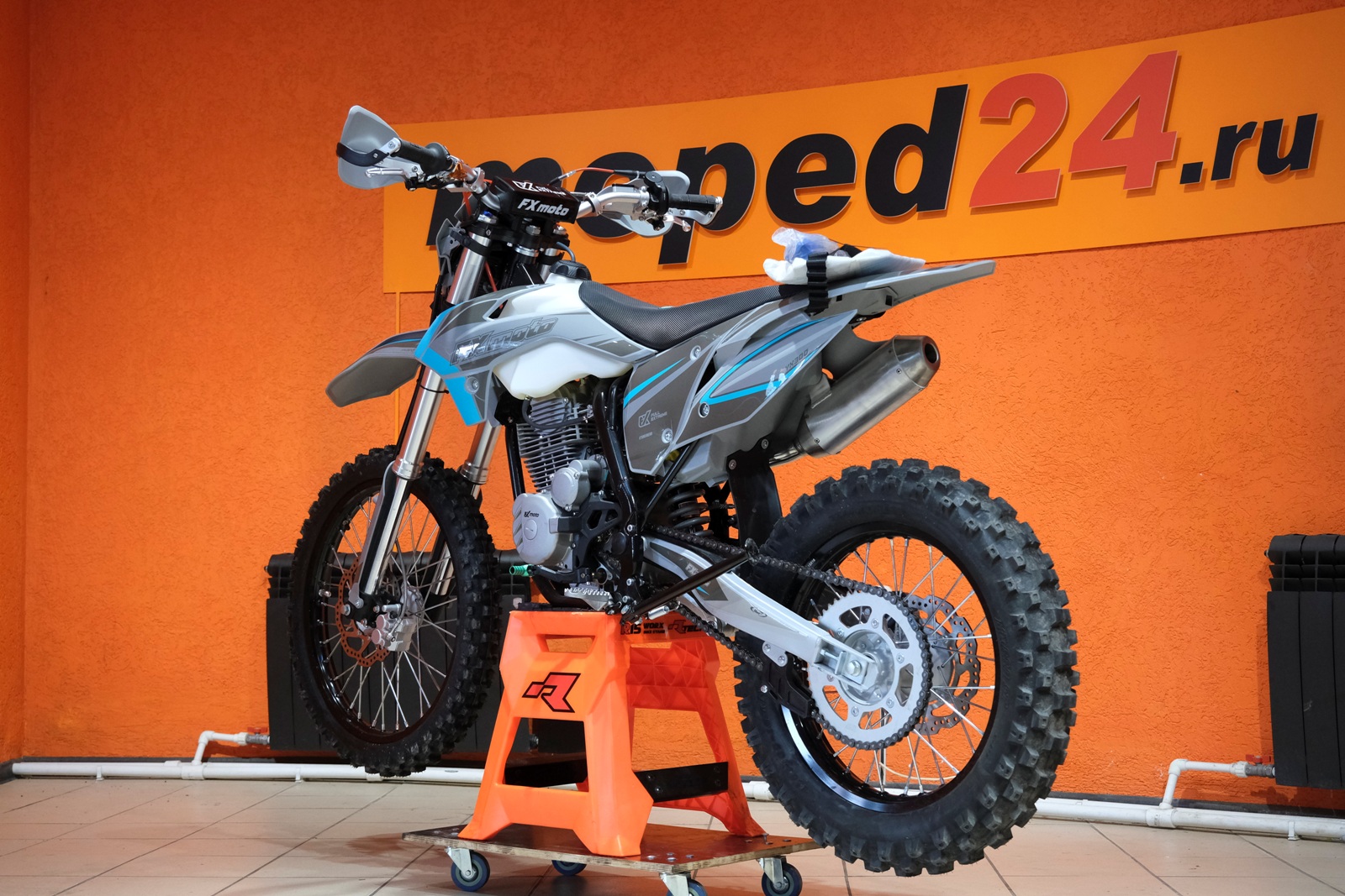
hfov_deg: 36.9
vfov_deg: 25.1
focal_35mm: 54
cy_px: 448
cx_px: 672
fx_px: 2018
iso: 2000
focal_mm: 35.8
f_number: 4
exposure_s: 1/100
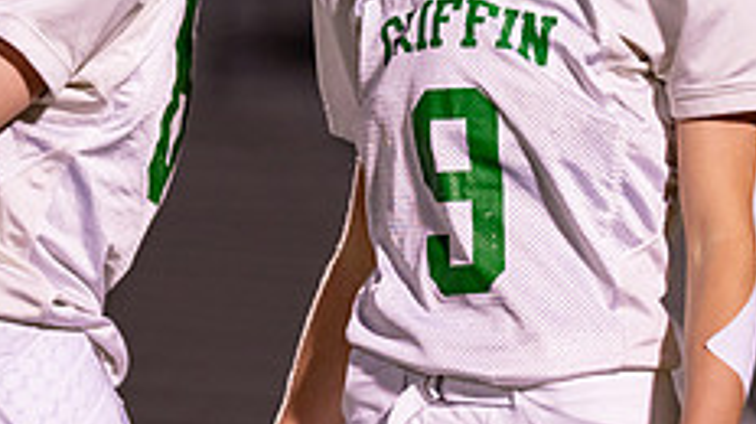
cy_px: 105
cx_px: 569
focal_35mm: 476
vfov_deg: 2.5
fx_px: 9533
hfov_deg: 4.5
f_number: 1.8
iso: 1000
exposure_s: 1/1000
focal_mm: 135
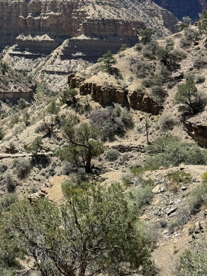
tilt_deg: +1.0
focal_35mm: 65
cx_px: 16
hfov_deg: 22.0
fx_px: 518
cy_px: 39
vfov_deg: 28.9
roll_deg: -1.0
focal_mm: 6.76
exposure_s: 1/2801
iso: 80
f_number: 1.78
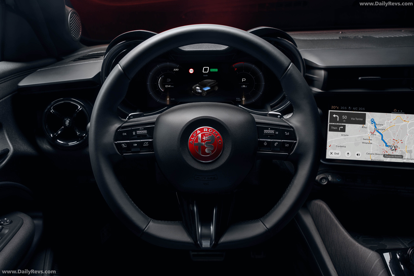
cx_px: 207
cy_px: 138
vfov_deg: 32.5
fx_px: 474
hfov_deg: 47.2
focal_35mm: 41
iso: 100
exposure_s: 1/125
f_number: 9
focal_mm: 41.2
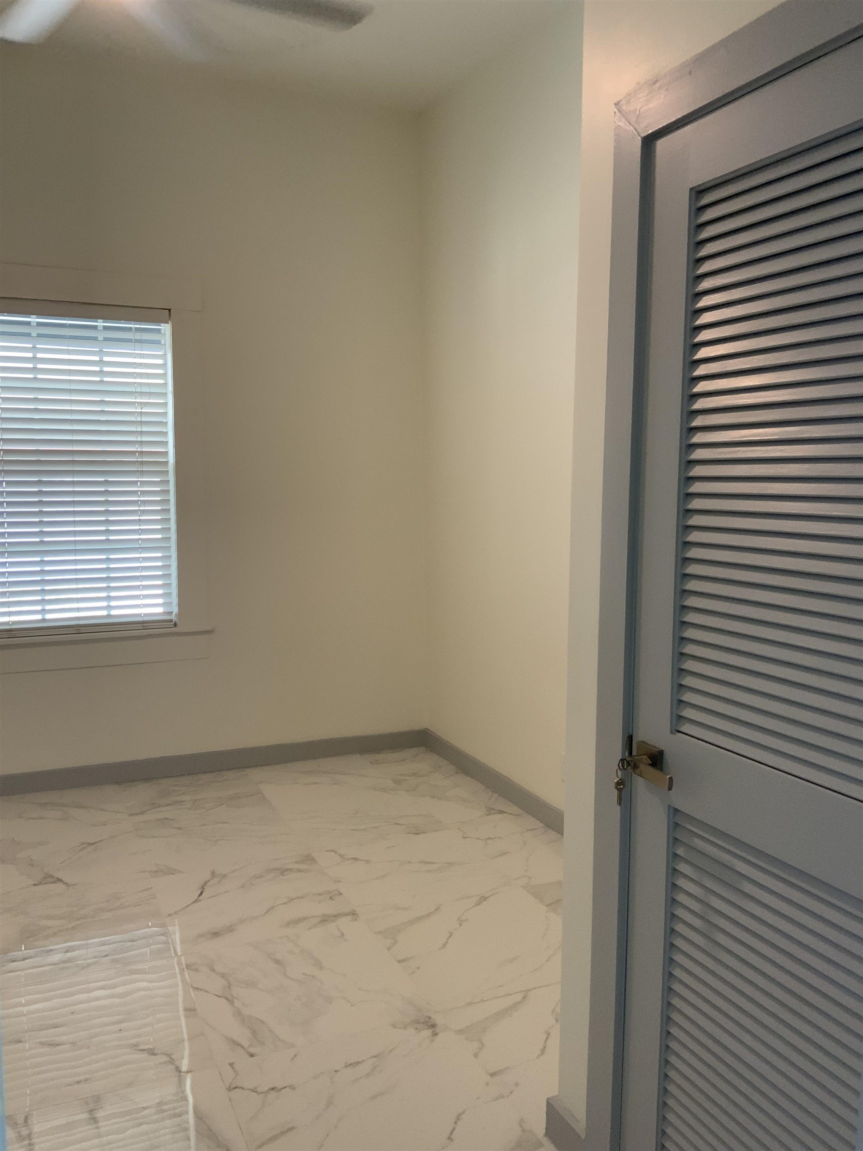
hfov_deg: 48.2
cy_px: 576
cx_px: 432
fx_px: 964
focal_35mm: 29
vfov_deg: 61.7
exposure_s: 1/60
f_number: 1.8
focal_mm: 3
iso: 64
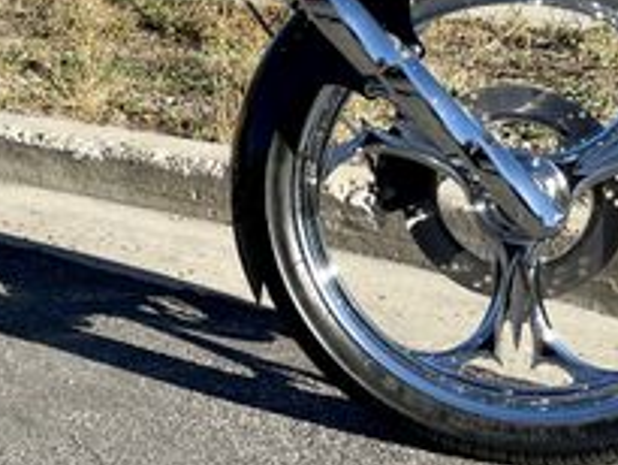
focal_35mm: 78
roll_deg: +0.8
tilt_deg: -7.6
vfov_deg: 18.2
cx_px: -96
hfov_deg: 23.2
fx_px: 1393
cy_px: -45
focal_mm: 5.1
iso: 32
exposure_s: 1/3257
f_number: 1.6
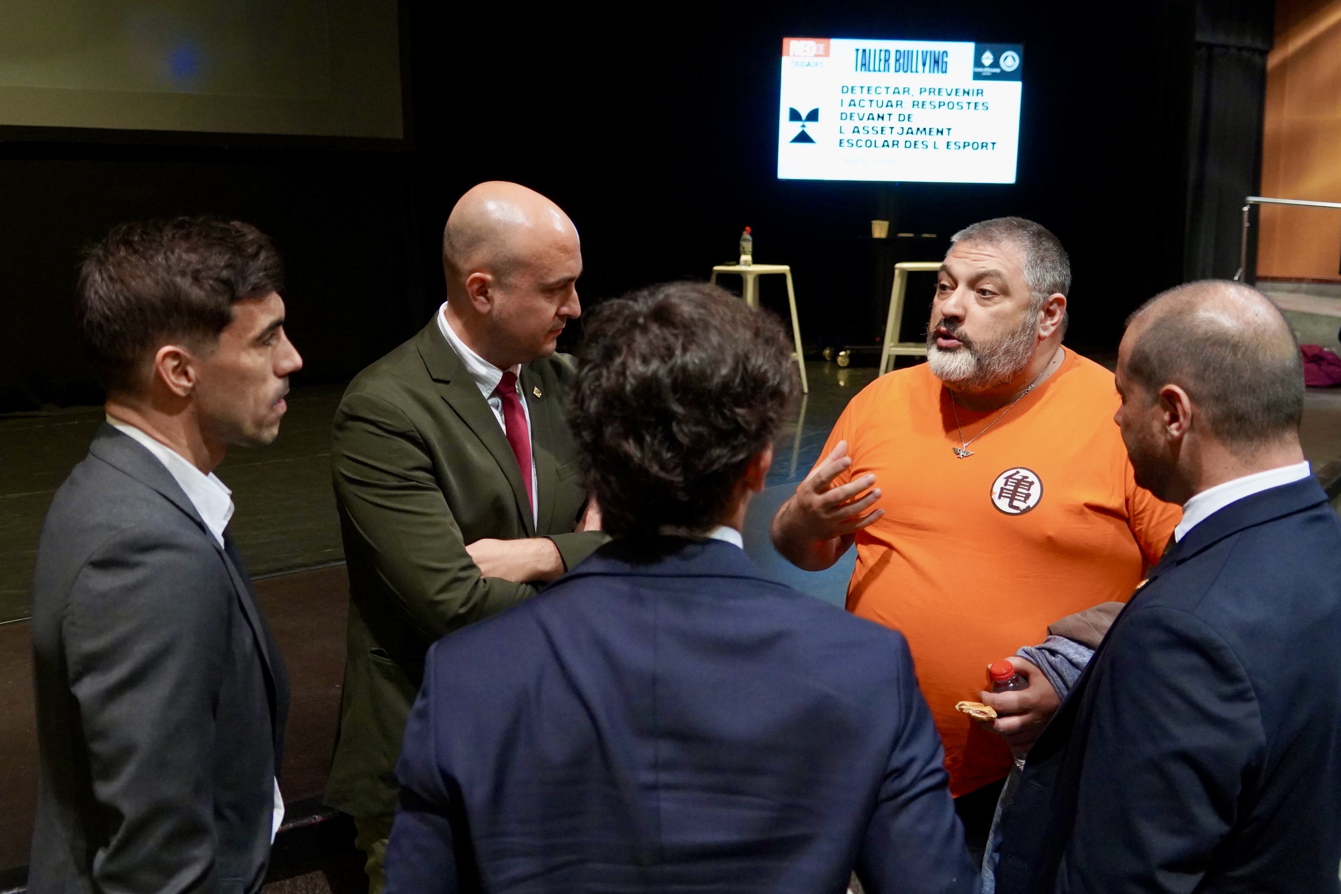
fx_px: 1192
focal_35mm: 32
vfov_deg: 41.1
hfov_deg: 58.7
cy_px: 455
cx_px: 676
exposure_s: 1/160
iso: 5000
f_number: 4
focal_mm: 31
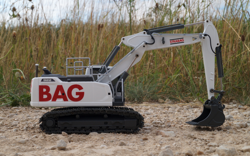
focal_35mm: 48
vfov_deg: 26.9
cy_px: 83
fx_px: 327
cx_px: 121
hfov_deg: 41.8
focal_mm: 28
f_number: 18
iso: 160
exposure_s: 1/60
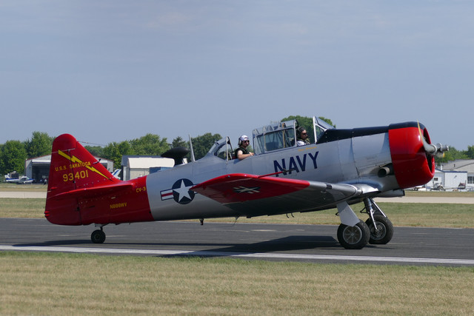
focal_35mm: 115
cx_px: 237
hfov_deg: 17.8
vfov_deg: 11.9
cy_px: 158
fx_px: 1514
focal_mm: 41.85
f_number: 3.9
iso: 125
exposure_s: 1/1600
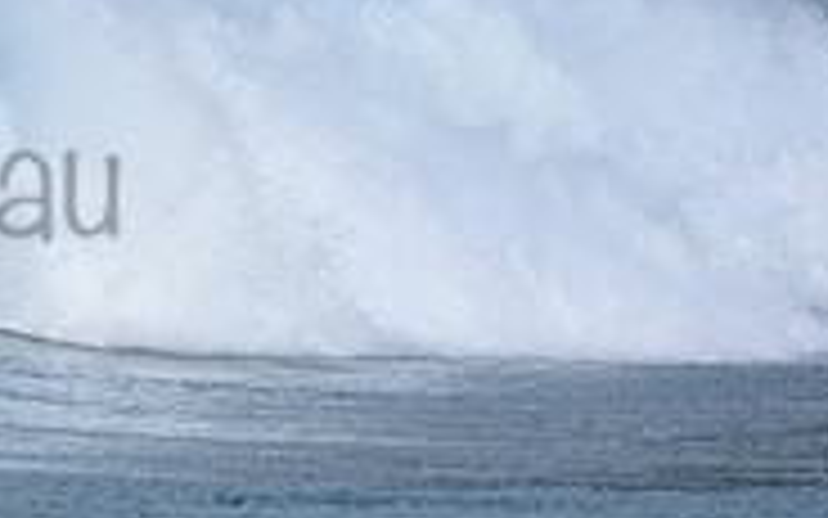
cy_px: 133
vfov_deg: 0.5
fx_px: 54451
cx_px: -356
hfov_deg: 0.9
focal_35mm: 2413
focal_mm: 500
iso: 450
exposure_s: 1/2000
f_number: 5.6
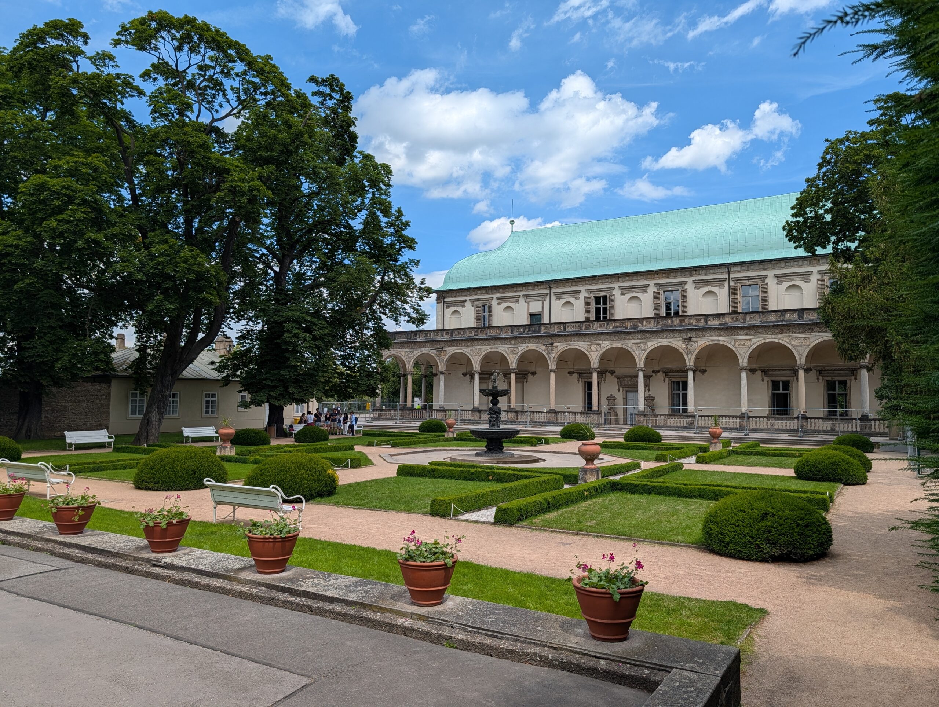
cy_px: 354
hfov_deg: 71.5
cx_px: 470
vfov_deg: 56.9
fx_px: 652
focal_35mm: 24
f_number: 1.68
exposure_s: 1/1337
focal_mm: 6.9
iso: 22
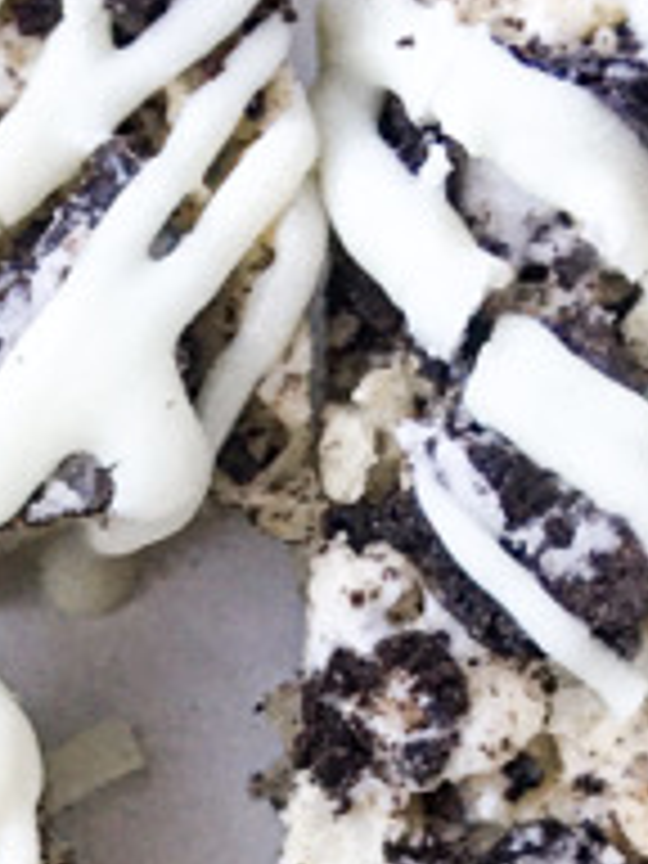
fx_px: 3220
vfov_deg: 14.2
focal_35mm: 129
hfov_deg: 11.1
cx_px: -266
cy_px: 1321
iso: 32
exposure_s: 1/30
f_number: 2.2
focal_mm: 4.15
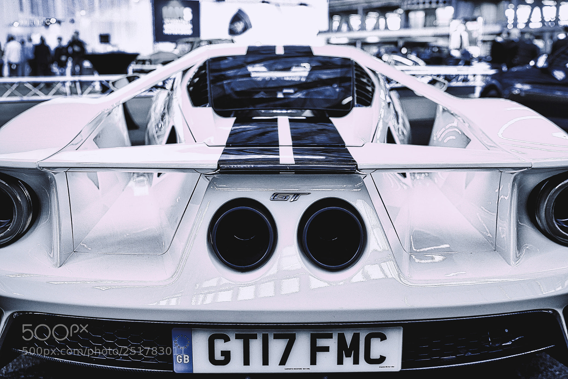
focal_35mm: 35
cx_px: 284
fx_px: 552
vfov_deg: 37.9
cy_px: 190
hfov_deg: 54.4
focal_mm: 35
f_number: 2.8
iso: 640
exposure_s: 1/40
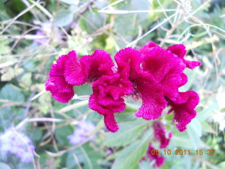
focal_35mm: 41
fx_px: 267
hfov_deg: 45.7
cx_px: 112
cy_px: 84
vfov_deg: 35.2
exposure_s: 1/30
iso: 125
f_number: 3.1
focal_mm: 6.72
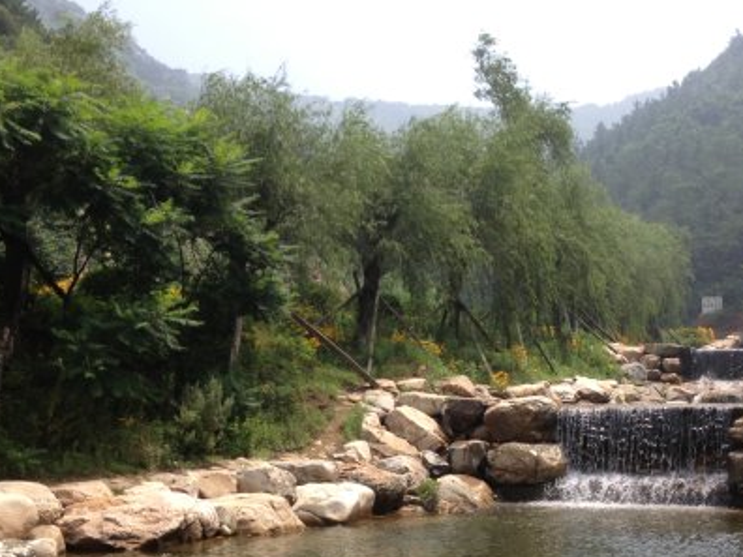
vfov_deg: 23.9
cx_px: 488
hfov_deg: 31.5
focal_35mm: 61
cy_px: 376
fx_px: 1309
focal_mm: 4.28
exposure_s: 1/1126
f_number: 2.4
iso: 50
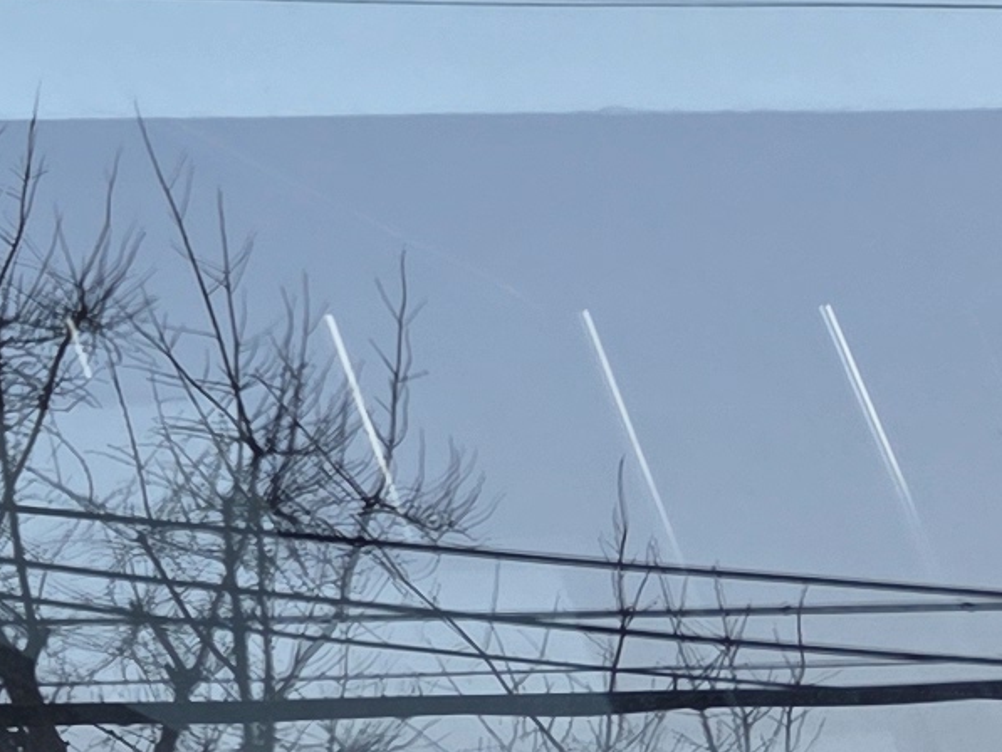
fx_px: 4459
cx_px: -1868
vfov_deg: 9.2
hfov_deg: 10.0
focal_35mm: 154
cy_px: -557
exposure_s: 1/120
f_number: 1.7
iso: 12
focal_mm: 6.3
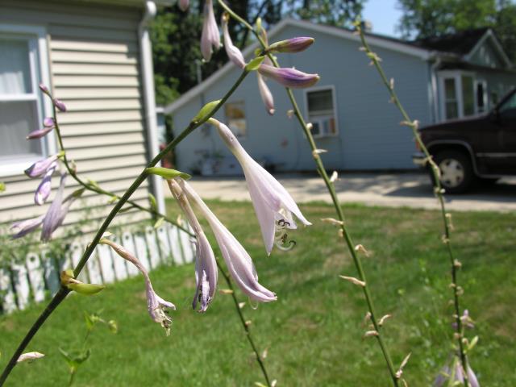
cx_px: 258
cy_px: 194
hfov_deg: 52.6
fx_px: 522
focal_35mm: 35
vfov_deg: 40.7
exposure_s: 1/189
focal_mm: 8.9
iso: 50
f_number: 6.3
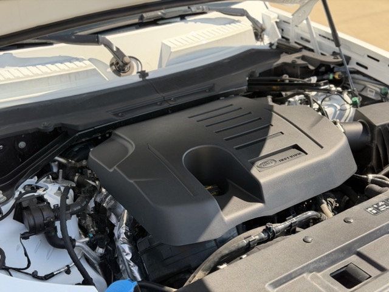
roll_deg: +1.6
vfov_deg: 30.3
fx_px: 539
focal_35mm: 48
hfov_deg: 39.7
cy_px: 146
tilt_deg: -25.1
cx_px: 194
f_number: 1.78
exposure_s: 1/487
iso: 100
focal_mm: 6.76
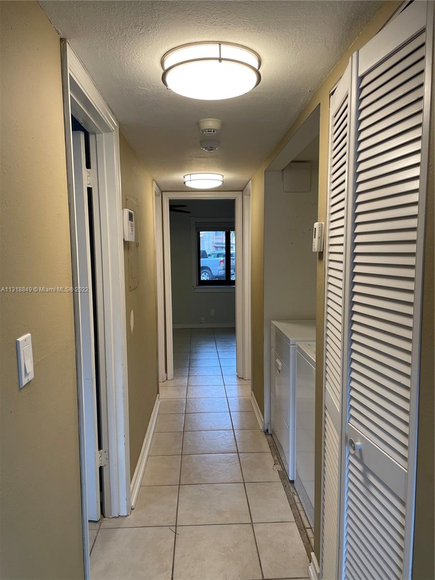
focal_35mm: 26
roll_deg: +2.8
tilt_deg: -5.7
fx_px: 436
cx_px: 218
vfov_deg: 67.3
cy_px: 290
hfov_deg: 53.1
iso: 100
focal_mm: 4.2
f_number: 1.6
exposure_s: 1/120
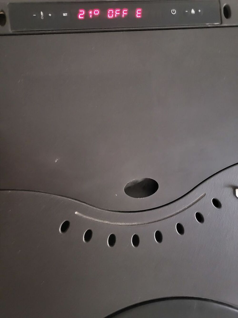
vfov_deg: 67.3
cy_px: 159
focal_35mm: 26
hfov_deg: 53.1
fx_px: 238
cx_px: 119
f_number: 1.8
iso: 1600
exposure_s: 1/20
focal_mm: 4.25
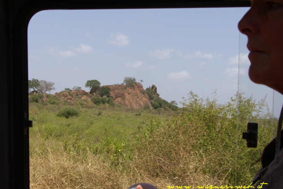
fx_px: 456
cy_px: 92
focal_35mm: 58
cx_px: 140
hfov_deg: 34.5
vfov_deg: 23.4
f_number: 7.1
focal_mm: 14.2
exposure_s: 1/400
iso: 50
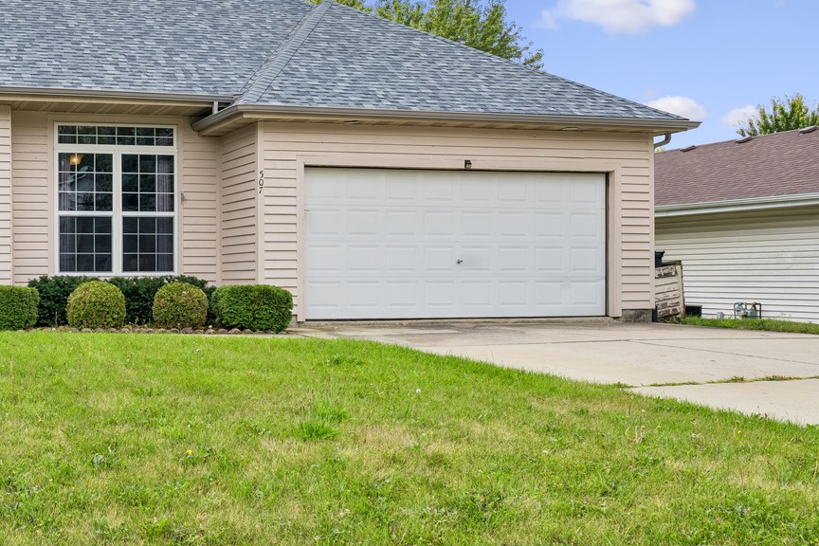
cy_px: 227
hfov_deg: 41.1
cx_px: 122
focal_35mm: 45
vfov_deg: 29.8
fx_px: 1024
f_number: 8
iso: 200
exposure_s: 1/200
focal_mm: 24
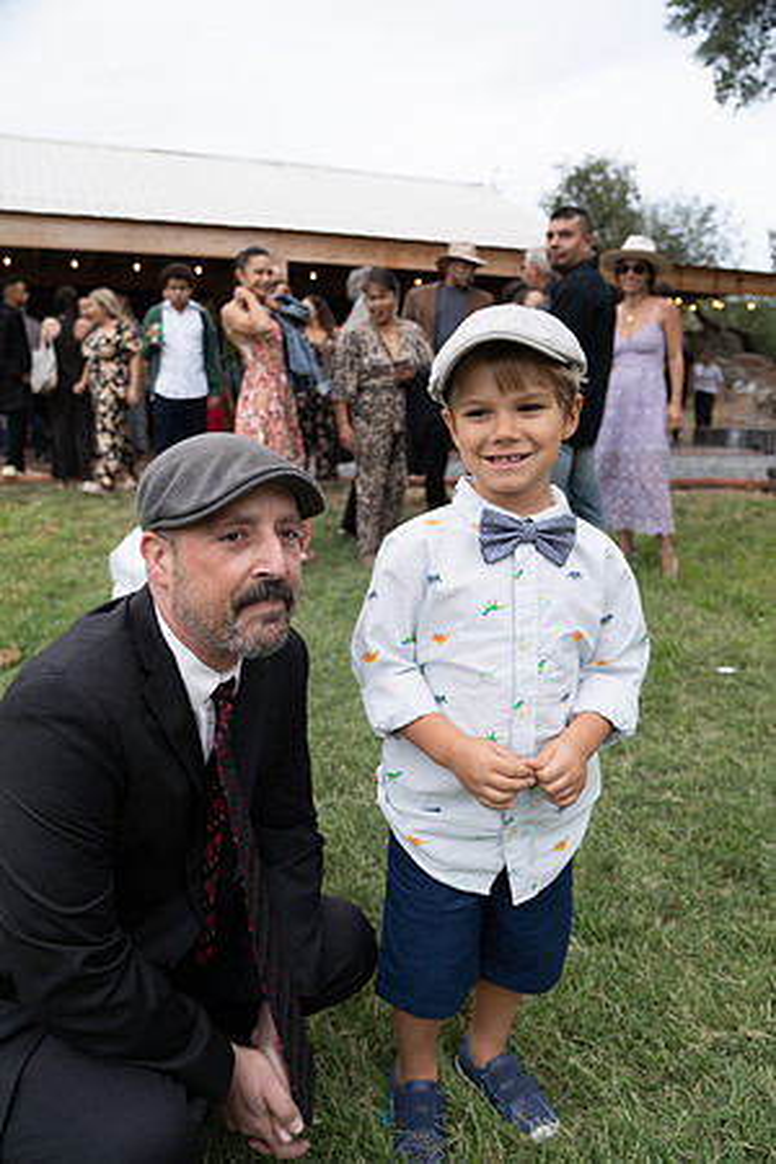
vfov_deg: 69.4
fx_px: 841
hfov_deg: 49.6
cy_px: 582
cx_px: 388
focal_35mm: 26
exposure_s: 1/160
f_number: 4
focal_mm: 26
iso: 160
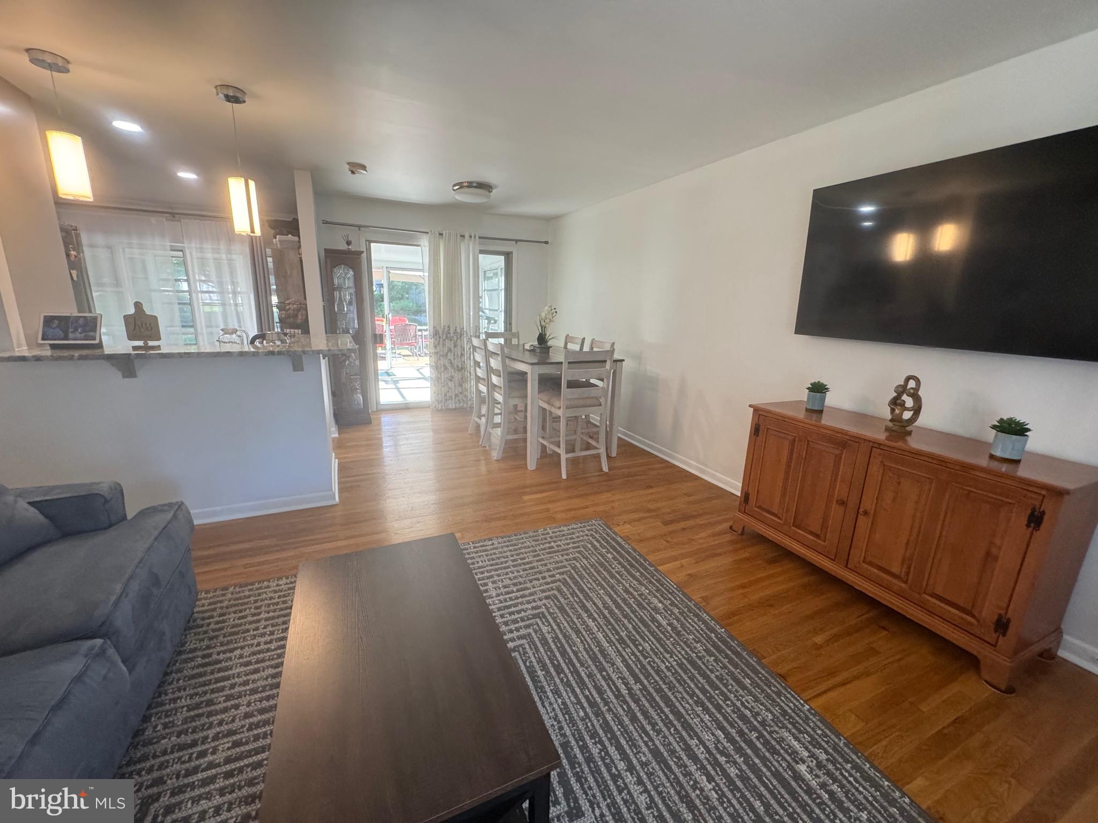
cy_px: 412
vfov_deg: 85.7
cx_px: 549
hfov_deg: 102.1
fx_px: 444
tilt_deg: -14.2
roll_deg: -1.6
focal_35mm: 14
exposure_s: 1/120
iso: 320
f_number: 2.2
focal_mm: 2.22
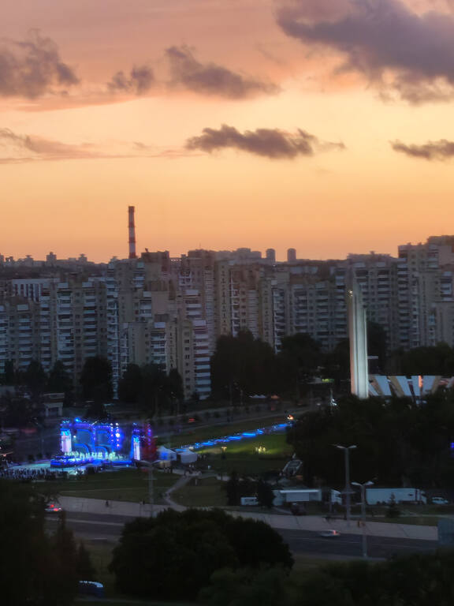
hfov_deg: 9.6
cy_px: 303
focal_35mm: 155
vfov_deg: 12.7
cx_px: 227
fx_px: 2710
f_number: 1.9
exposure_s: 1/100
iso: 640
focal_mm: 6.12
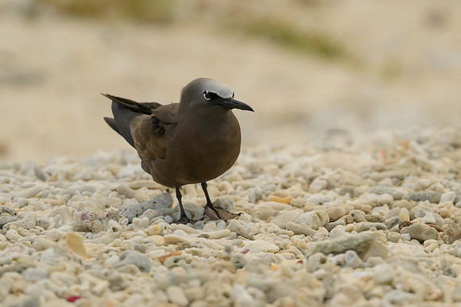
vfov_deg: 1.3
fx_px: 13413
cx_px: 318
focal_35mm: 1047
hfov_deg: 2.0
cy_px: 137
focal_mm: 500
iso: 900
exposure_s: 1/1000
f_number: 5.6
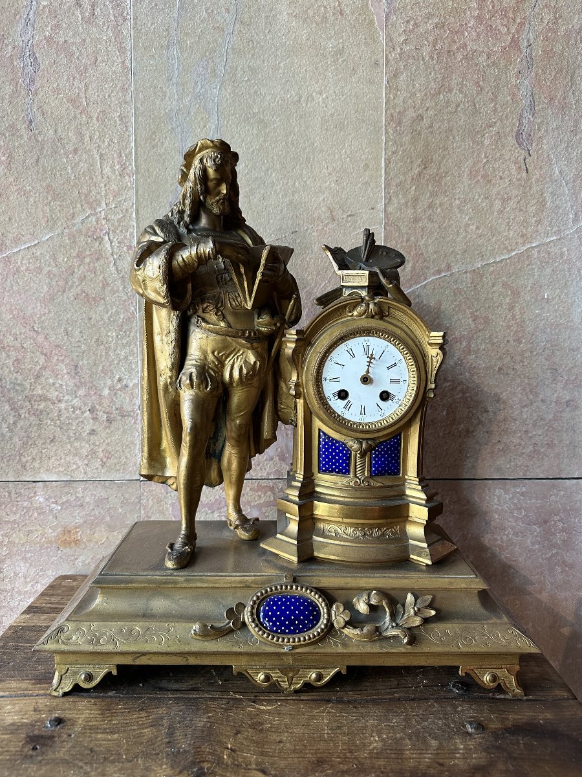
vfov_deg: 71.6
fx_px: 538
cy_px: 388
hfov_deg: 56.8
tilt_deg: -2.8
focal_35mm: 24
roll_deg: -1.0
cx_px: 291
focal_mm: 6.86
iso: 200
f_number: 1.78
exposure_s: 1/50
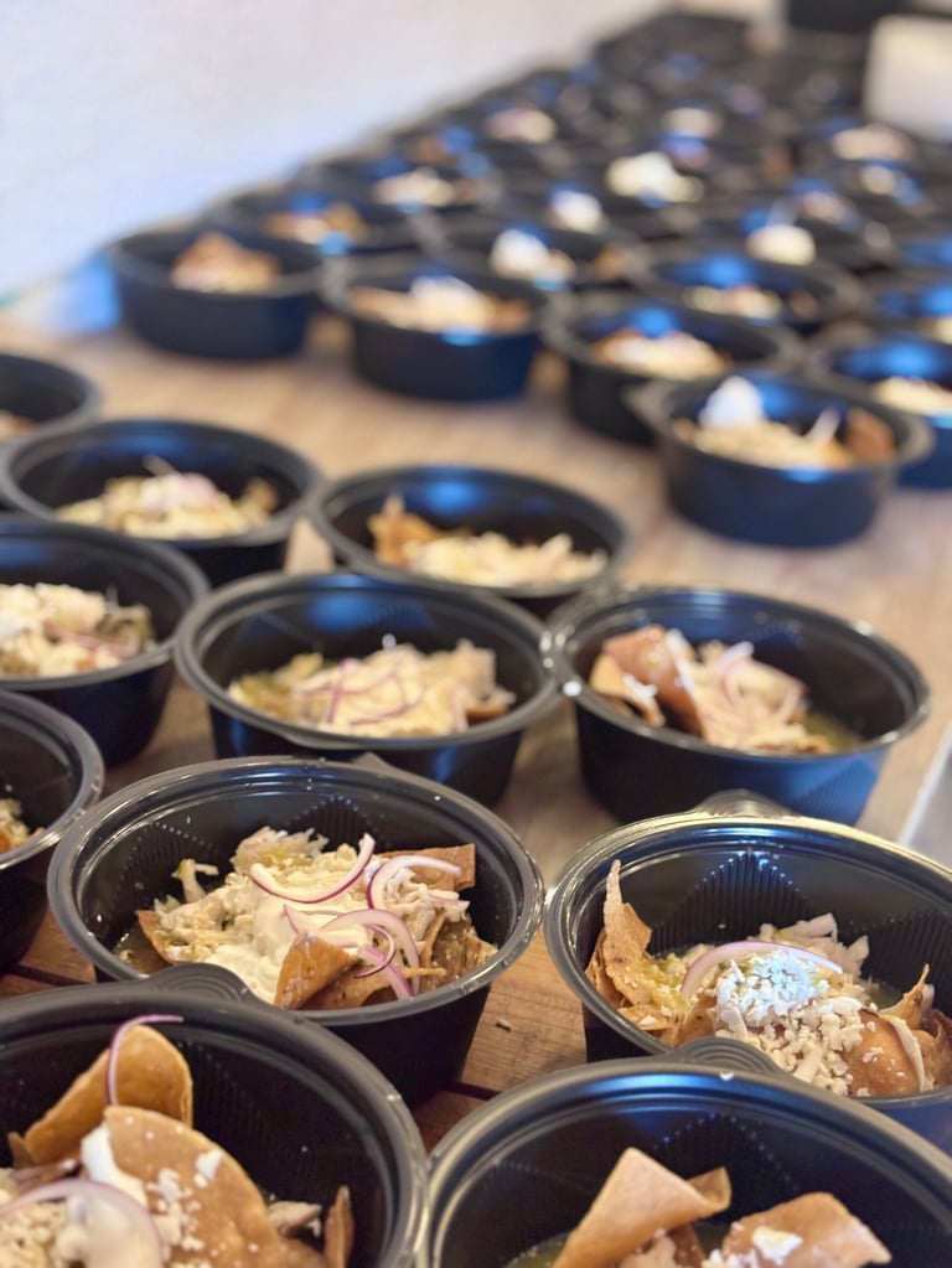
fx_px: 1906
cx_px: 476
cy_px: 634
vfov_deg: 36.8
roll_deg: -5.5
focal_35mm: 52
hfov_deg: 28.0
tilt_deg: -25.5
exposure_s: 1/30
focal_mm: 5.96
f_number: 1.6
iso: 320
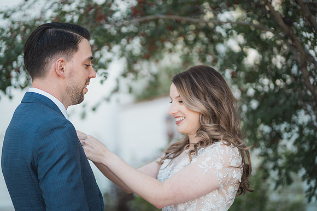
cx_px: 158
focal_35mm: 87
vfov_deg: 15.6
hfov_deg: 23.2
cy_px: 106
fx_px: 771
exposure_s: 1/1000
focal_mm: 85
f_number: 1.8
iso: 1000
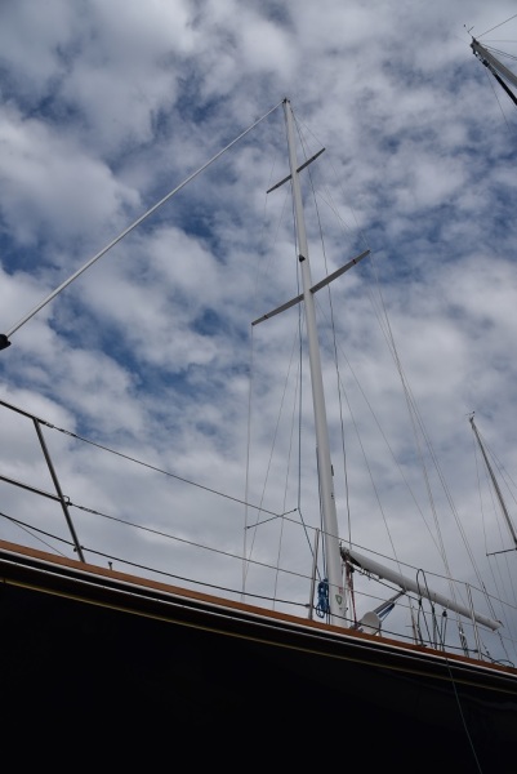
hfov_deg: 53.2
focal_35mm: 24
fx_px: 516
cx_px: 258
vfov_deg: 73.7
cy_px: 387
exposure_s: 1/500
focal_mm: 24
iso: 200
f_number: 11
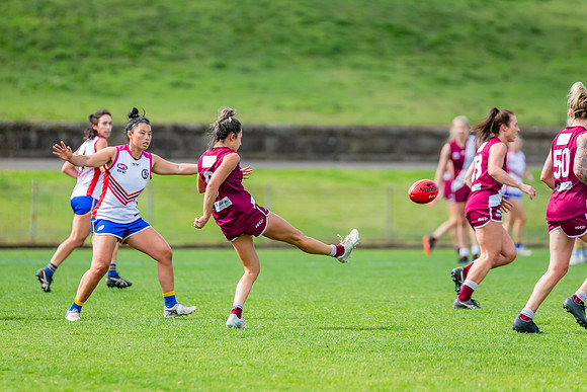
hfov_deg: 4.2
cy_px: 168
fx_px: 8043
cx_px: 248
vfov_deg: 2.8
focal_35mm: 493
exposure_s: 1/1600
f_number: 5
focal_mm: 420
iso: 800
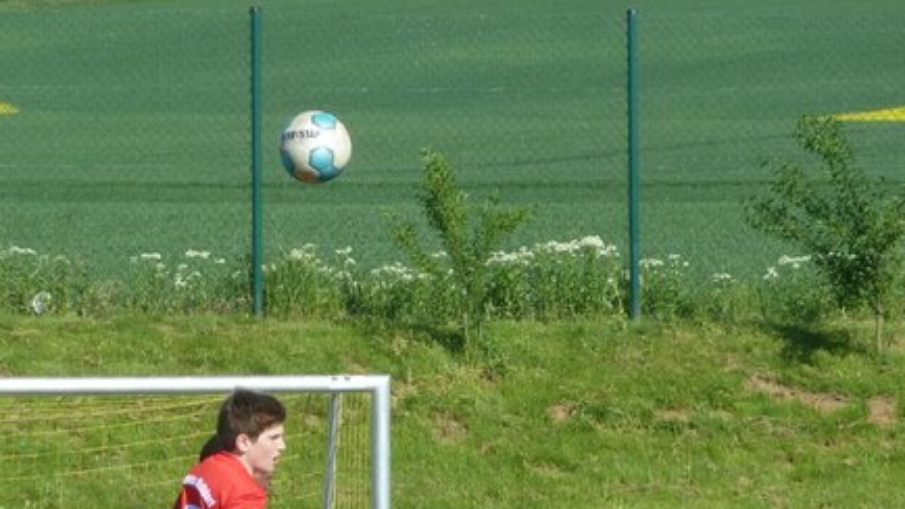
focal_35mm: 527
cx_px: 432
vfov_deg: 2.3
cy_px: 445
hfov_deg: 4.1
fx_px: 12645
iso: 160
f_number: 4.9
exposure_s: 1/640
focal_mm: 49.2
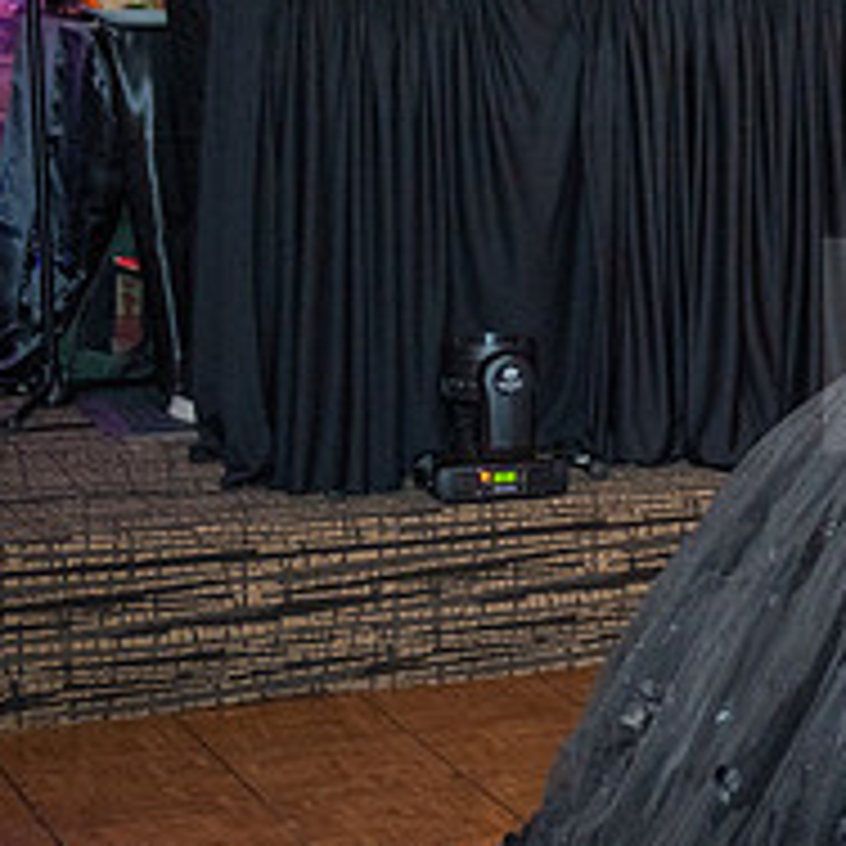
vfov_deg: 14.6
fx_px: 3290
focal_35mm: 119
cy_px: 287
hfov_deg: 14.1
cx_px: 1108
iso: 1250
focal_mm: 42
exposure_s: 1/160
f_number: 2.8
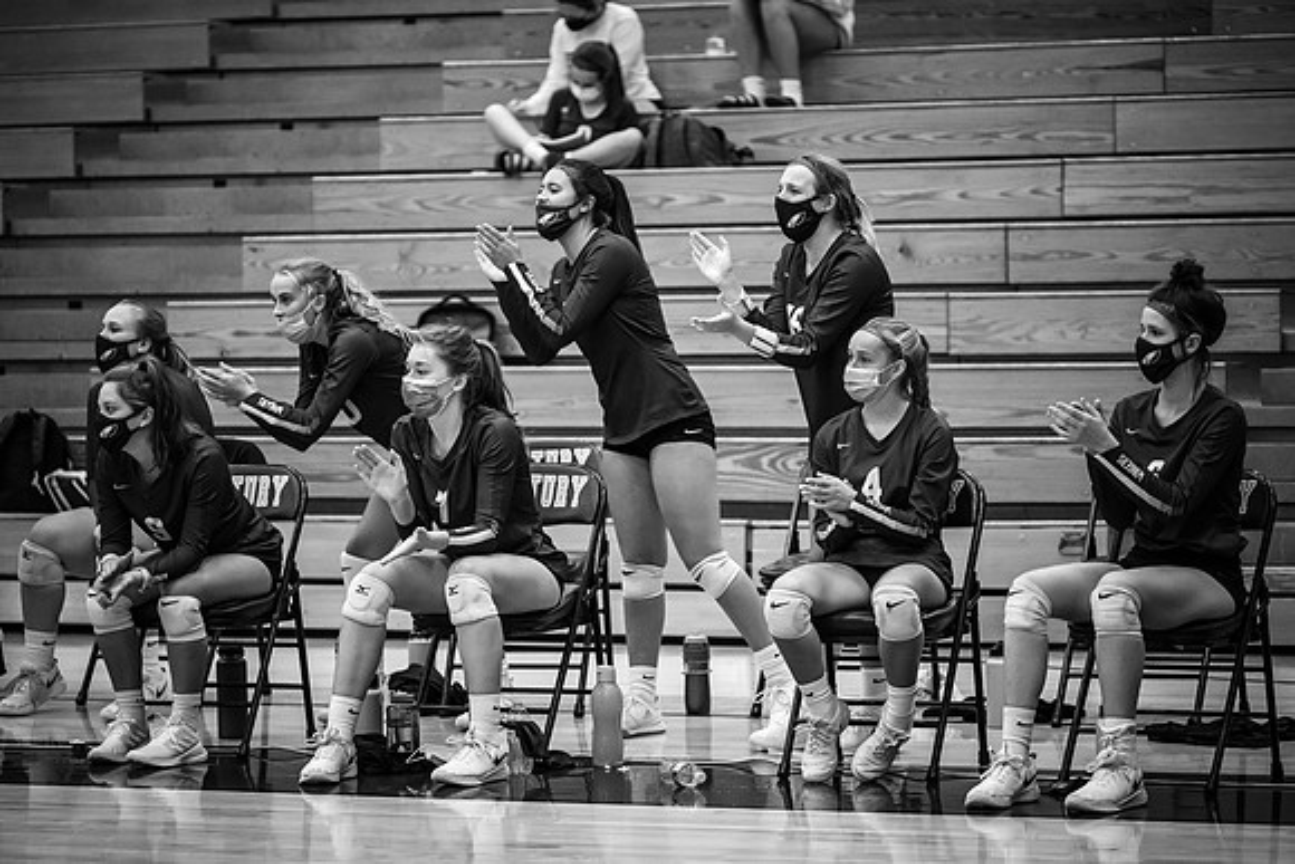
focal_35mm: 147
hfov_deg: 14.0
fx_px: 5286
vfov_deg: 9.3
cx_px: 641
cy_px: 413
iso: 8000
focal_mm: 135
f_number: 2.8
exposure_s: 1/800
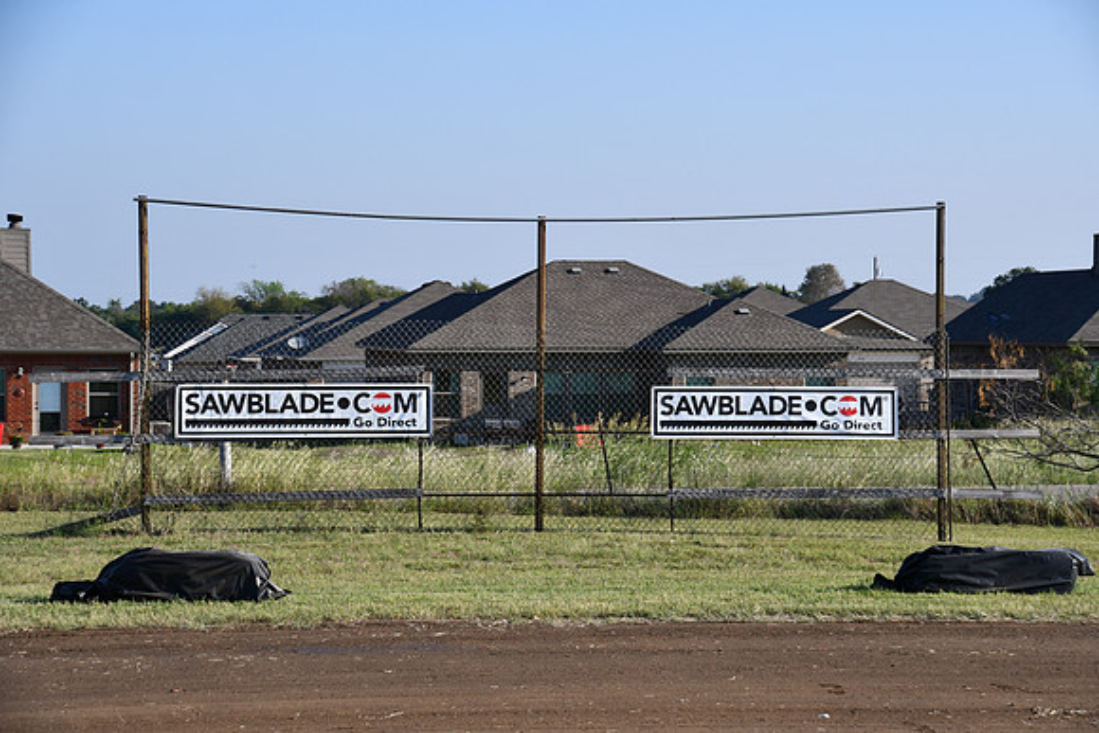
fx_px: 2840
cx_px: 550
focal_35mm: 93
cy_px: 366
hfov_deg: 21.9
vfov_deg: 14.7
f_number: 8
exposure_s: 1/250
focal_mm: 62
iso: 100
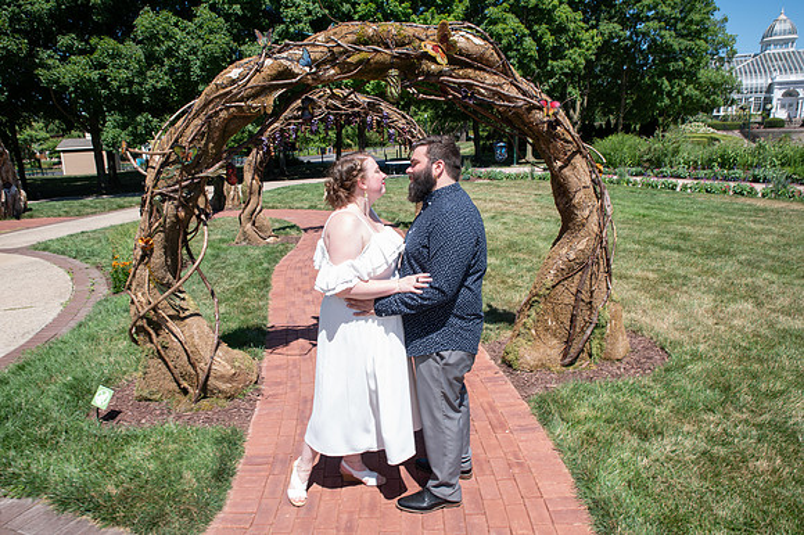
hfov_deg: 73.8
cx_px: 402
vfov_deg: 53.1
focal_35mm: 24
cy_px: 268
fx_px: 536
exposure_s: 1/200
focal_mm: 24
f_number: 8
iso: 160
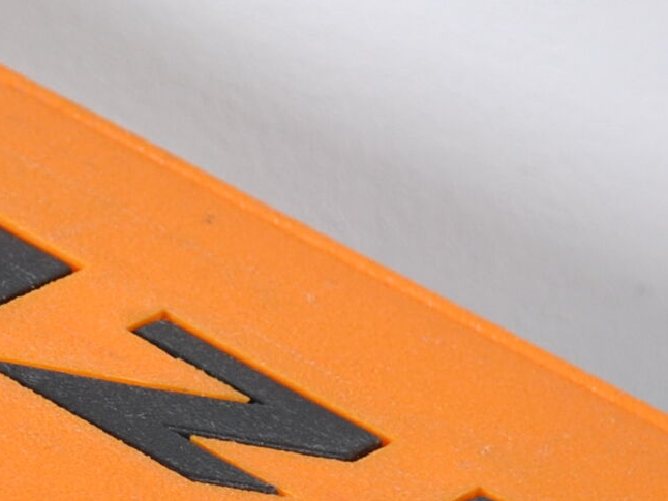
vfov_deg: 4.2
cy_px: 367
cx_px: -13
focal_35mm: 356
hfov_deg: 5.5
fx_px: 6876
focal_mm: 55
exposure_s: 1/80
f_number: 5.6
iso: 200
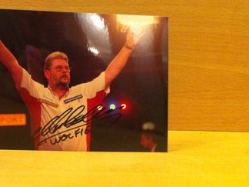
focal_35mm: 54
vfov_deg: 27.0
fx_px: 388
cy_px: 82
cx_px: 78
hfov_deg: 35.1
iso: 400
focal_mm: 3.85
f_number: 2.8
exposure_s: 1/15
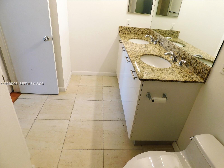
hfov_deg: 73.9
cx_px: 112
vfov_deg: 58.9
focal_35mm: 23
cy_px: 84
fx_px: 149
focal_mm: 4
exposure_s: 1/50
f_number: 3
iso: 125
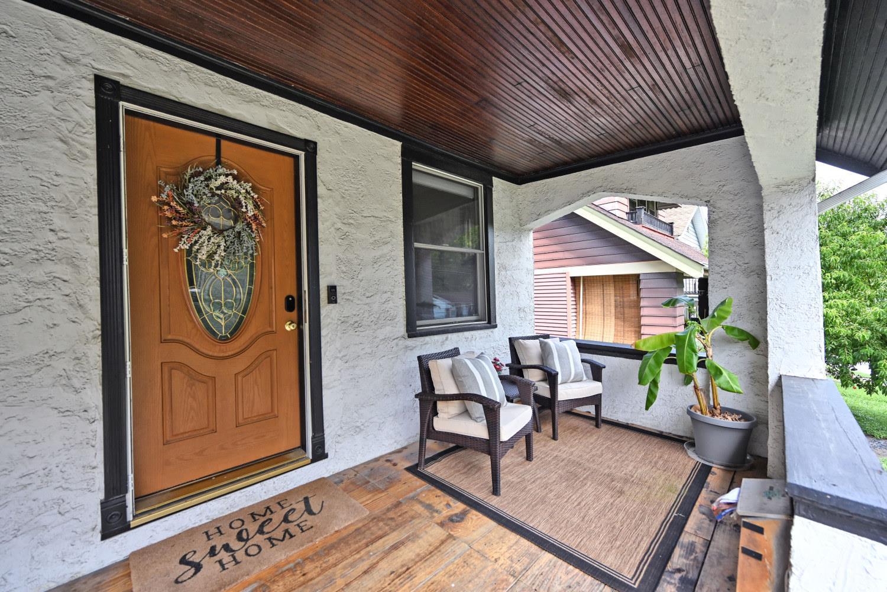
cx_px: 444
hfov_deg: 104.3
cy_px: 296
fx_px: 345
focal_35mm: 14
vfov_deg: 81.2
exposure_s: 1/250
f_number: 4
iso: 220
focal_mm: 14
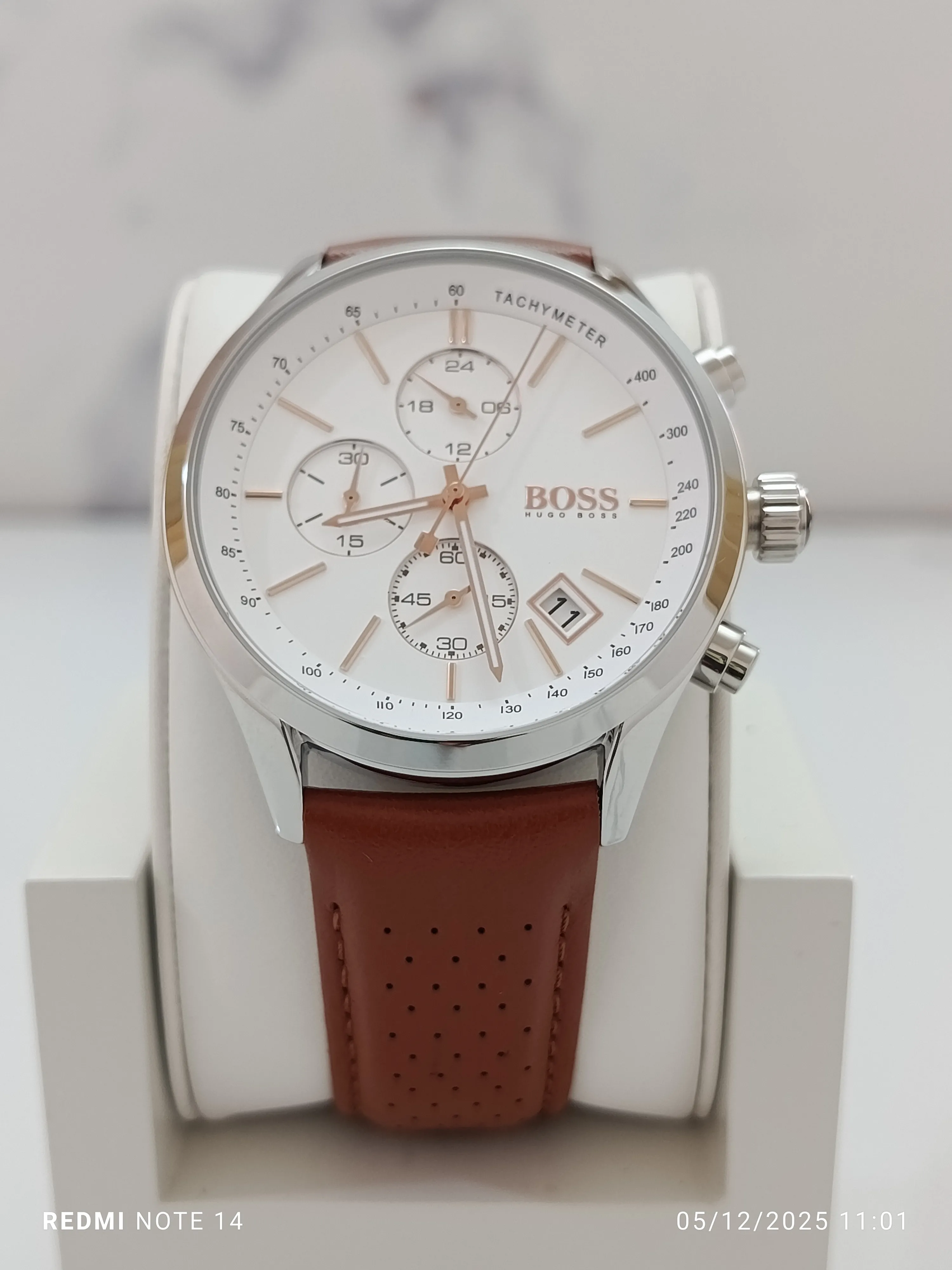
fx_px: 1760
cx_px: 476
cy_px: 635
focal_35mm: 48
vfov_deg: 39.7
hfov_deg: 30.3
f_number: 1.7
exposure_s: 1/100
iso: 422
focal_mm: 5.24
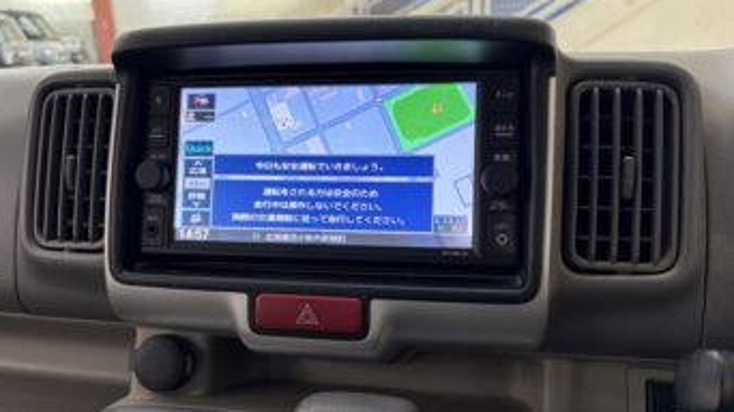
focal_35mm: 29
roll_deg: +2.2
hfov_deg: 66.1
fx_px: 564
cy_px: 222
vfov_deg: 40.1
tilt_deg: -18.5
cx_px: 363
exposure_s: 1/50
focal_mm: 5.96
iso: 200
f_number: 1.6
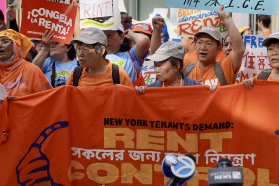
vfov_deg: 16.9
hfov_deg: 25.2
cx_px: 164
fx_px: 624
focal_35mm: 80
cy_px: 41
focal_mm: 43.2
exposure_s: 1/160
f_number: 4
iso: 100
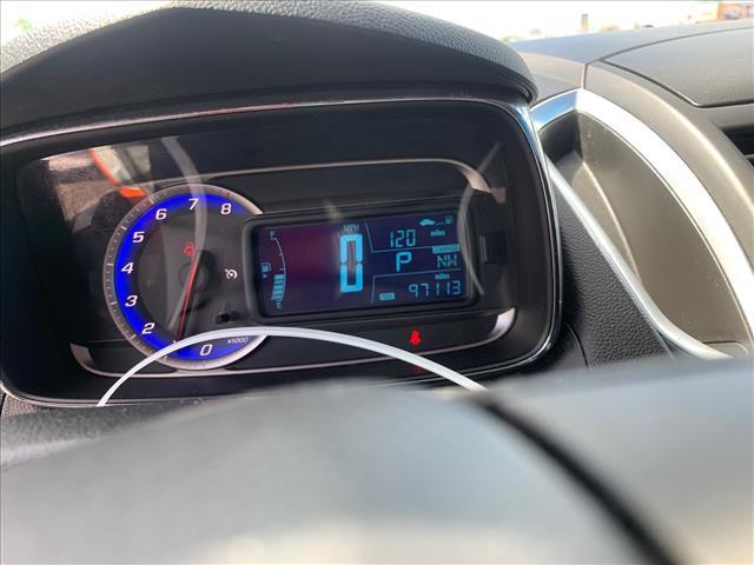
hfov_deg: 67.3
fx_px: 566
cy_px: 282
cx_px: 377
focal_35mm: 26
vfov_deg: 53.1
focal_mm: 4.25
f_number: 1.8
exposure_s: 1/122
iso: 32
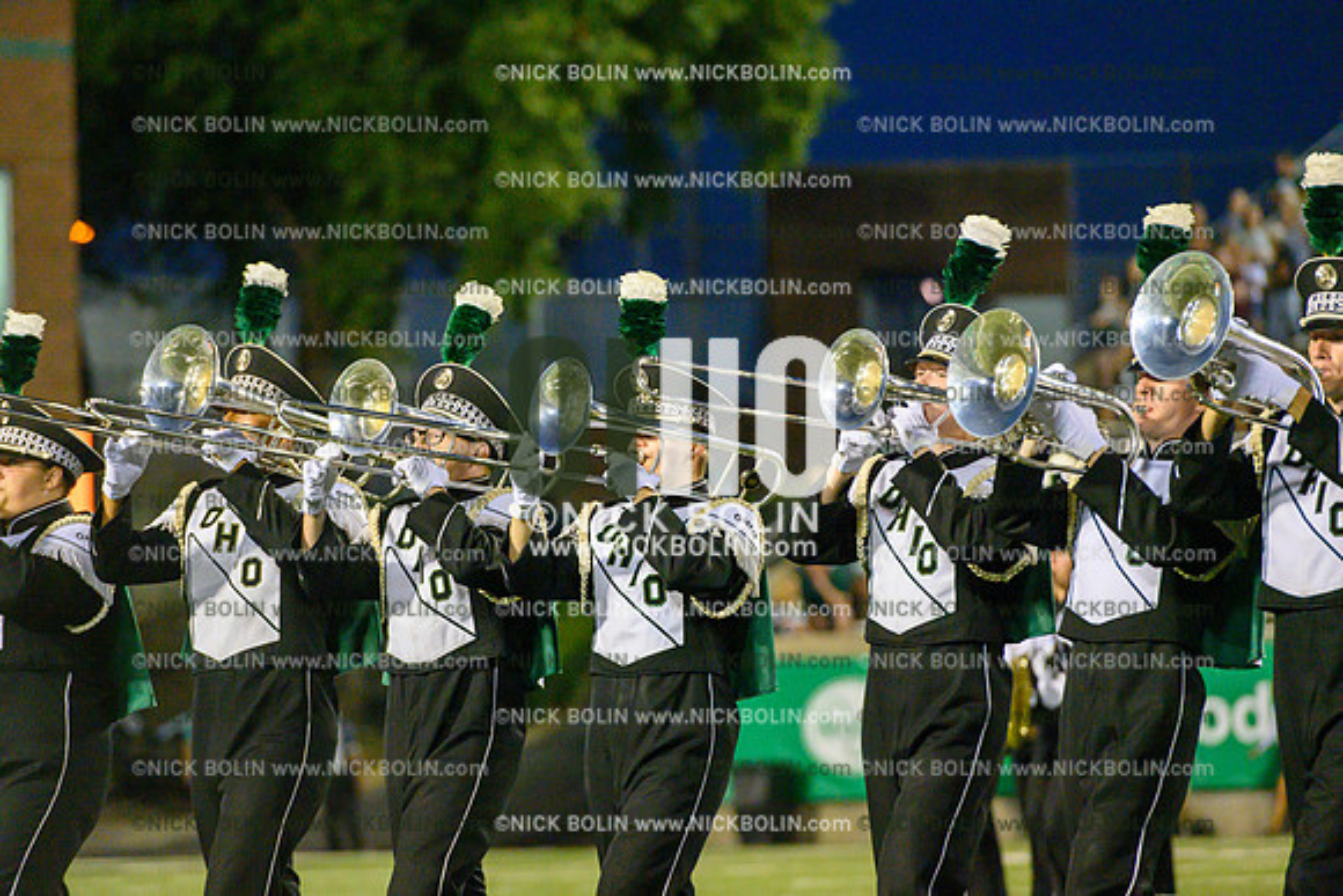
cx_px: 672
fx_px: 7463
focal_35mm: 200
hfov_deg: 10.3
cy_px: 448
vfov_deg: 6.9
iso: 10000
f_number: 4
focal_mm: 200
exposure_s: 1/1000
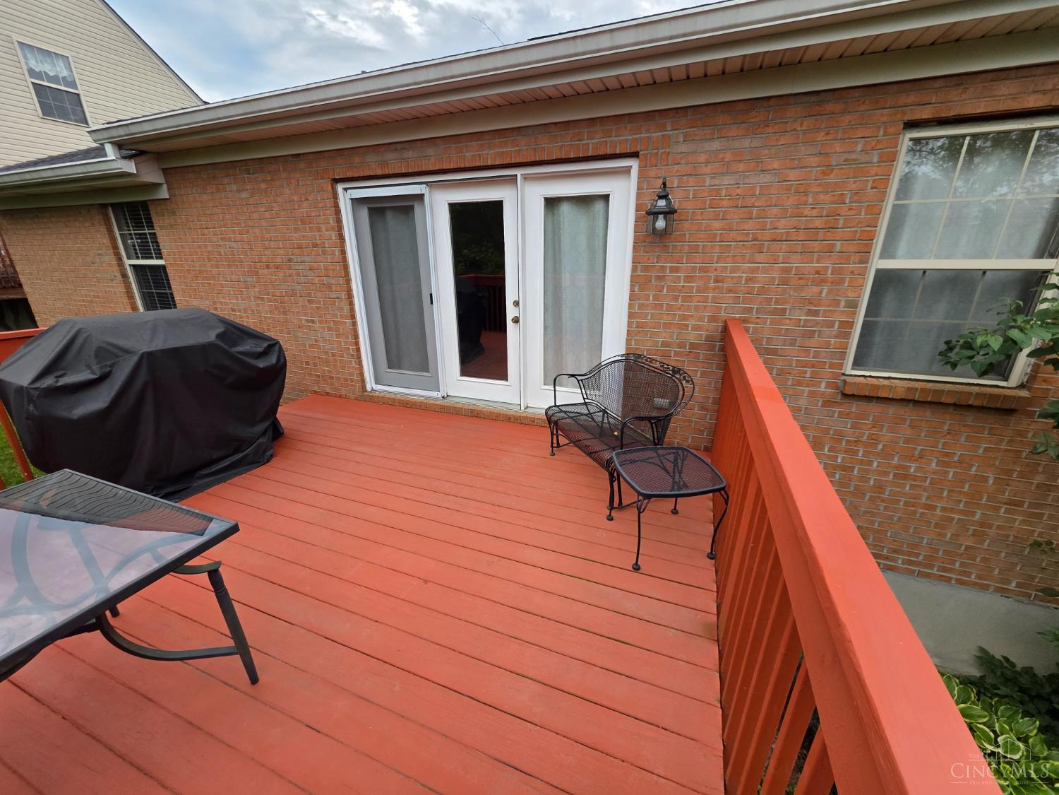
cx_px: 530
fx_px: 398
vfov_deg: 89.9
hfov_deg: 106.2
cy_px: 398
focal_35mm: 13
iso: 40
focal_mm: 2.2
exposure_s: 1/414
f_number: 1.9
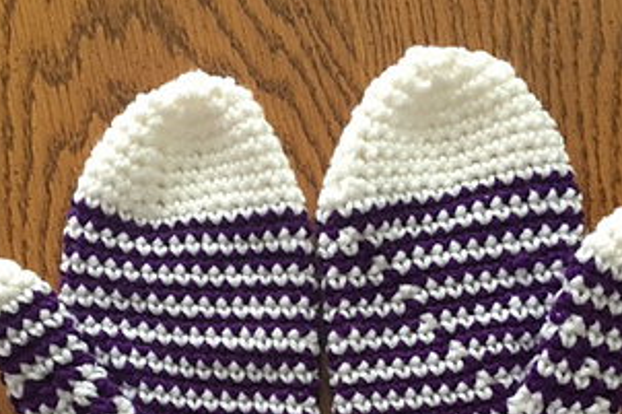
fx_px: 863
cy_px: 449
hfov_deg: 39.6
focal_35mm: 50
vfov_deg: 25.2
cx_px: 320
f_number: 2.2
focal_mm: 4.15
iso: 64
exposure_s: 1/15
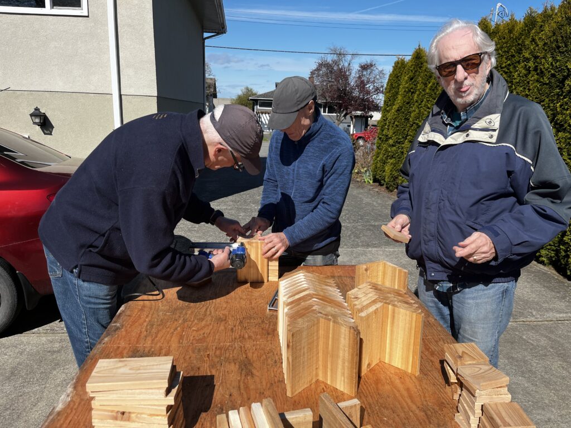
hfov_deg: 67.3
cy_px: 214
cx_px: 286
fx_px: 429
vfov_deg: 53.1
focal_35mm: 26
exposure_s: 1/3135
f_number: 1.6
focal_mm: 5.1
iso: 50
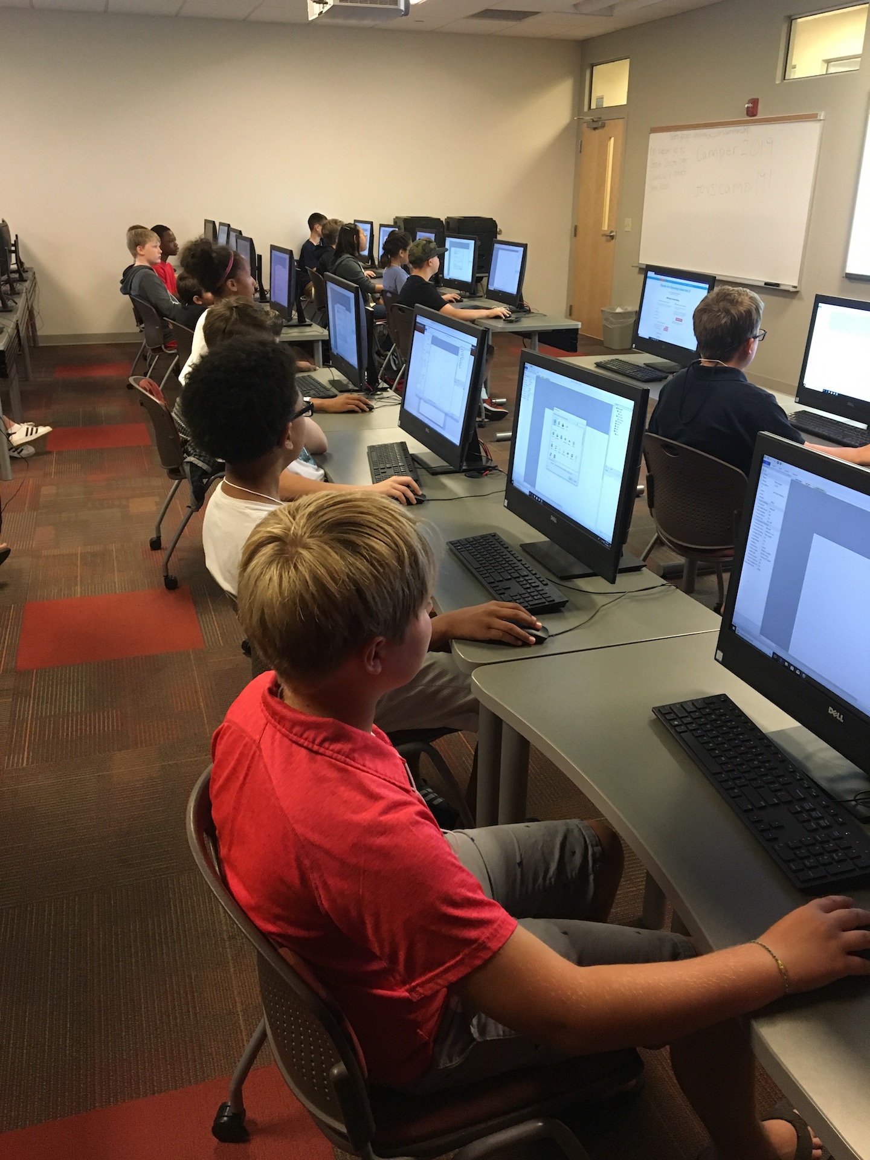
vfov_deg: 61.7
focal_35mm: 29
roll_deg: -1.0
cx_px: 435
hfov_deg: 48.2
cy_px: 580
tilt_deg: -21.3
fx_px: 972
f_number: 2.2
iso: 200
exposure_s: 1/20
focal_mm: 4.15
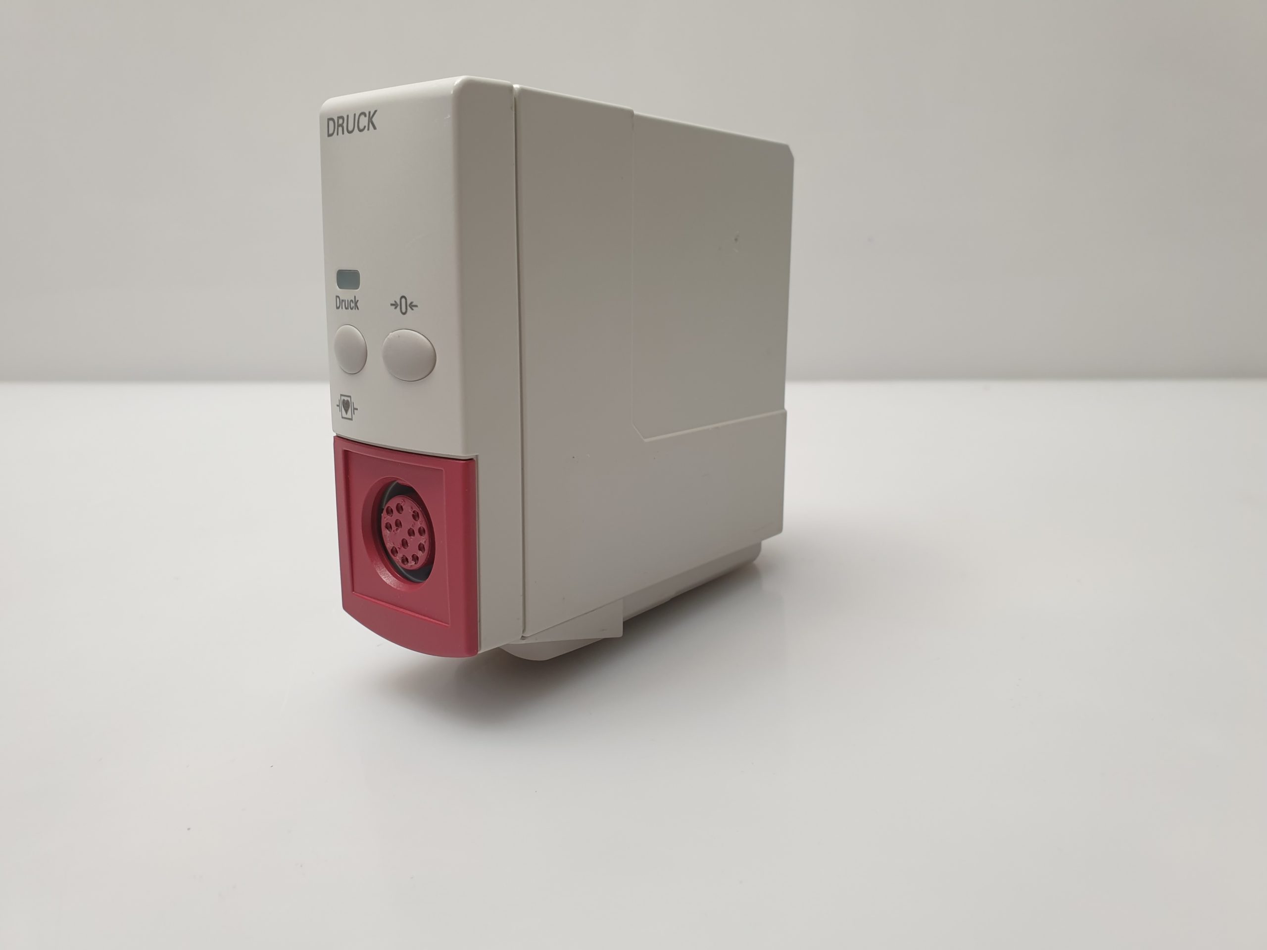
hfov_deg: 67.3
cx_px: 634
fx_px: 952
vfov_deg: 53.1
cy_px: 475
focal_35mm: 26
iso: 80
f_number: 2.4
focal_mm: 4.3
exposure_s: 1/50
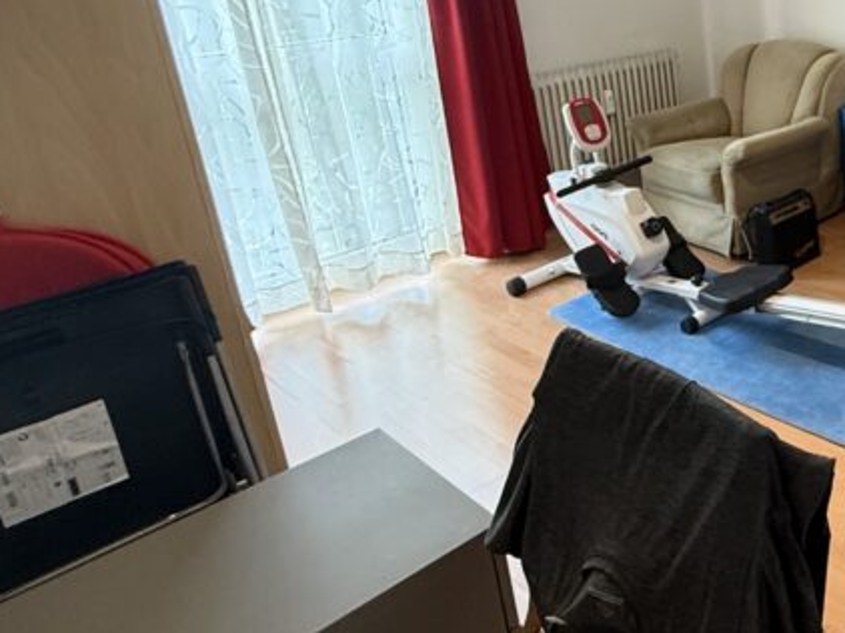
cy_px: 154
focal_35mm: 34
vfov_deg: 40.5
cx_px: 909
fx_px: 829
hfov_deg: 43.2
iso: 250
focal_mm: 2.22
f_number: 2.2
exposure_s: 1/50
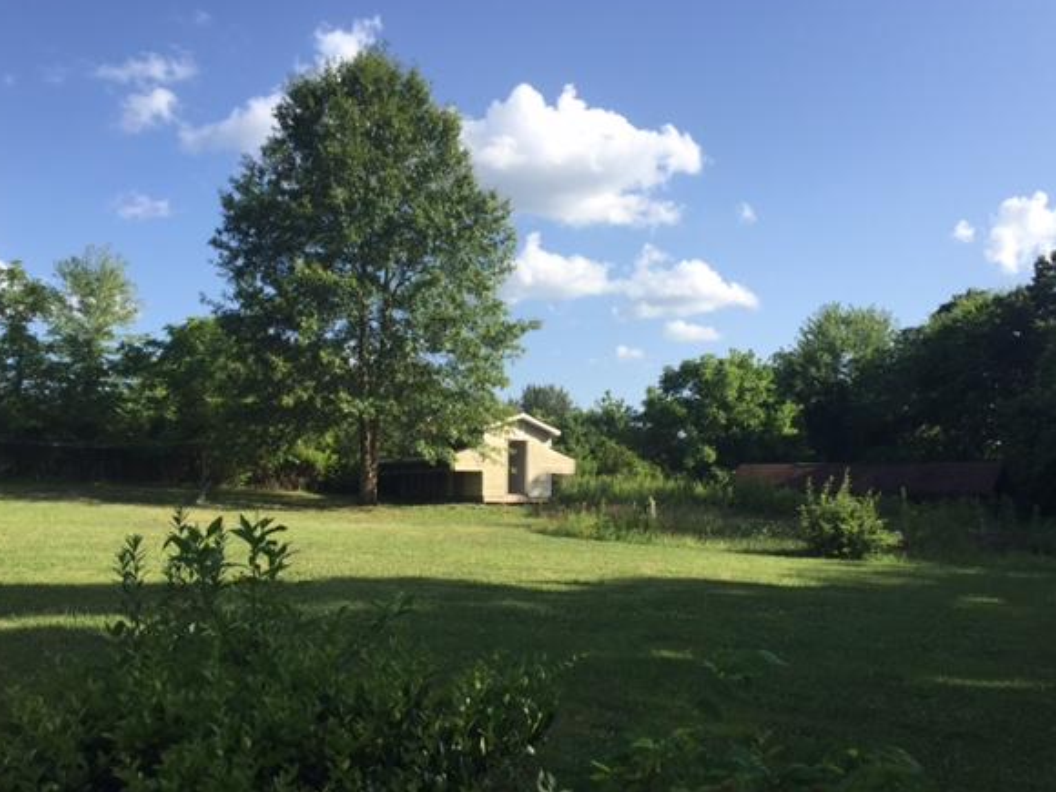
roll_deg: -0.2
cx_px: 561
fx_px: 976
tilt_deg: +9.6
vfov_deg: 44.1
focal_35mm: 32
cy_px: 359
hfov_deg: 56.8
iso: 32
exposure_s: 1/1276
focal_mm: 4.15
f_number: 2.2
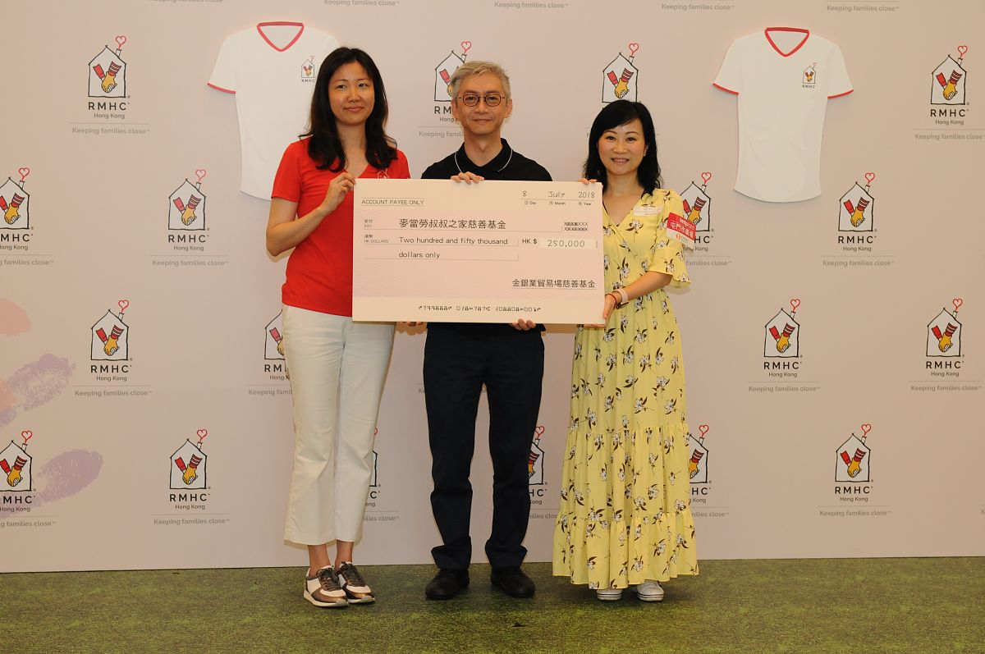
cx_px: 492
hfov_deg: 28.1
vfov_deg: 18.9
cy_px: 327
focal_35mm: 72
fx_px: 1968
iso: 800
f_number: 3.5
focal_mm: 48
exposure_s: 1/100
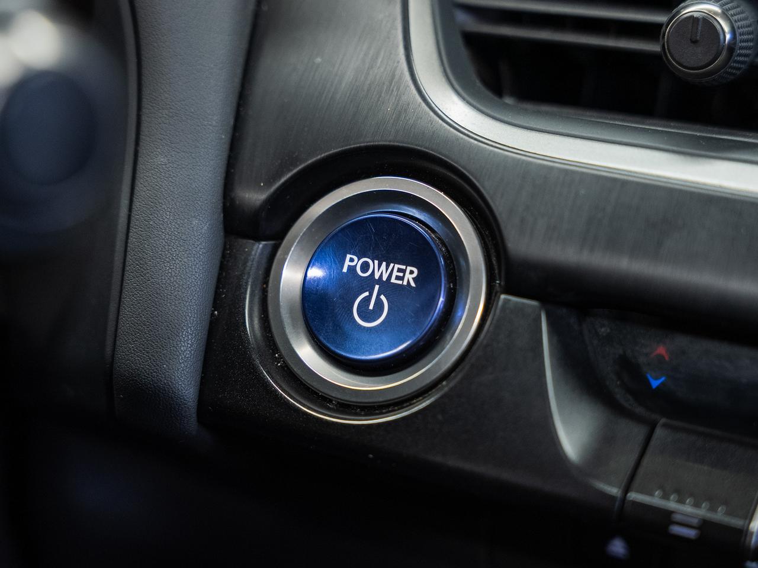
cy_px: 280
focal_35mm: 65
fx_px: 1432
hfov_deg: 29.6
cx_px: 385
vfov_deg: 22.5
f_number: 3.5
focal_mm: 51.2
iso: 1000
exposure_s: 1/40
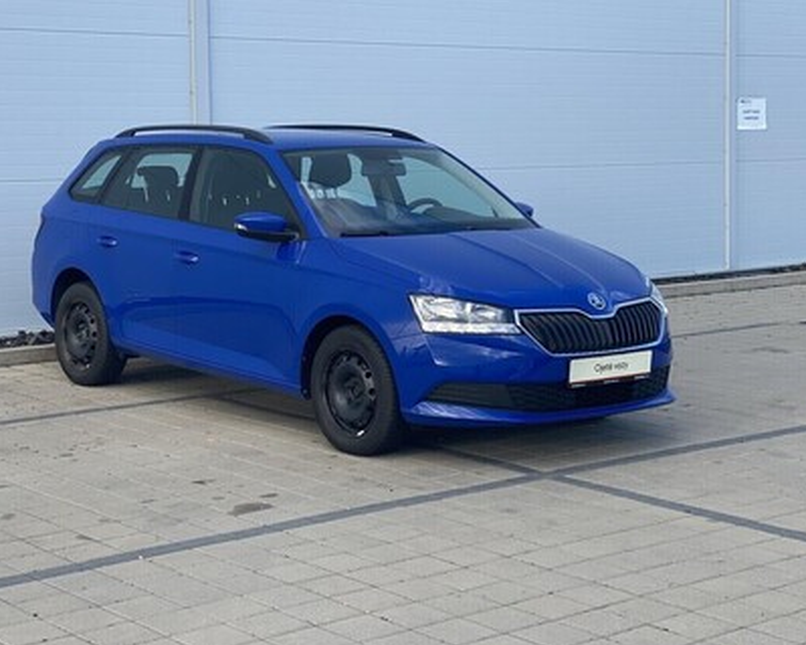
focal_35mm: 70
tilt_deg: -2.8
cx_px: 354
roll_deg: +1.4
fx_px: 1669
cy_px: 236
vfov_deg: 21.8
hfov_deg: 27.1
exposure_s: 1/369
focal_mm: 6
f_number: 2
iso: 20
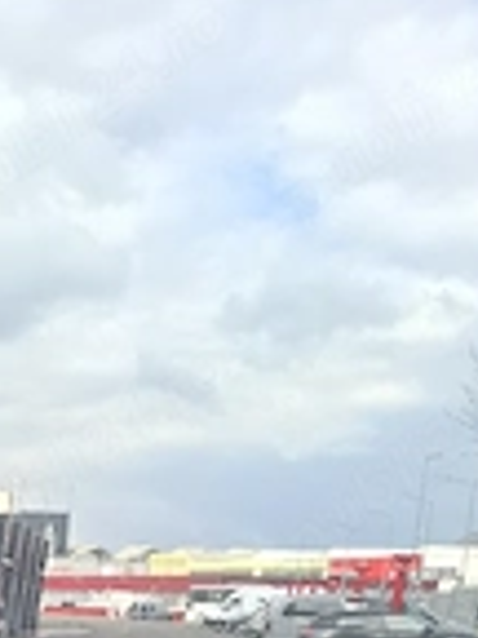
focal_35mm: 64
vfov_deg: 25.5
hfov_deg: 20.6
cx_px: -173
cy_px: 855
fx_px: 1178
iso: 50
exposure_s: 1/1111
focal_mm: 5.54
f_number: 1.8
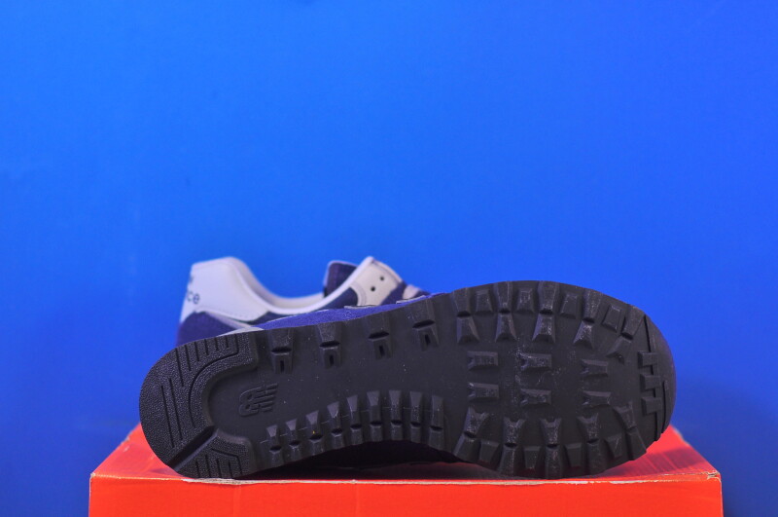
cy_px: 258
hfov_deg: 27.0
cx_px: 389
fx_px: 1619
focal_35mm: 75
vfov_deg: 18.1
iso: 250
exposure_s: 1/320
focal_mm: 50
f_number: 2.5
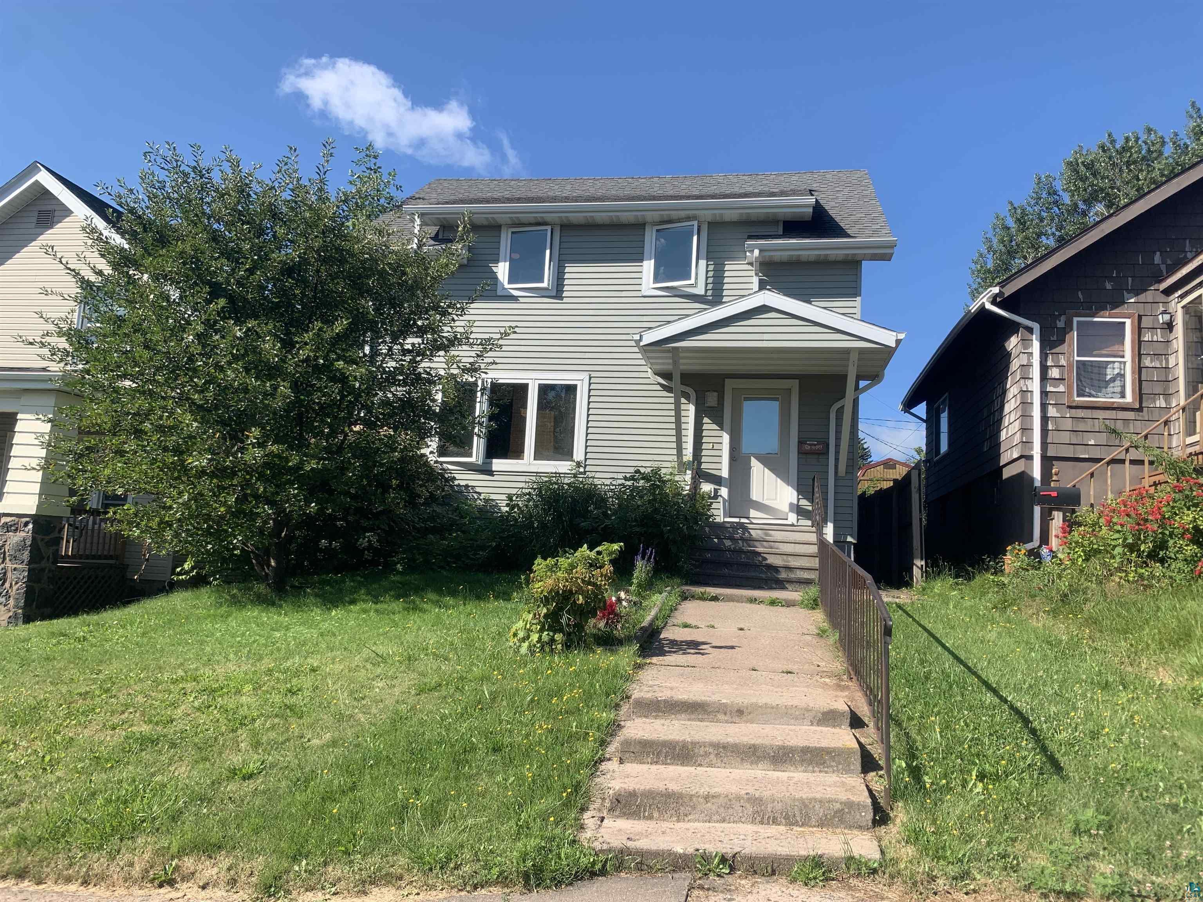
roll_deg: -5.0
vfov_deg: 53.1
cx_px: 602
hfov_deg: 67.3
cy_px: 451
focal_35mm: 26
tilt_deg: +7.1
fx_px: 904
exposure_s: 1/1387
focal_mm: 4.25
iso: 25
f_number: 1.8
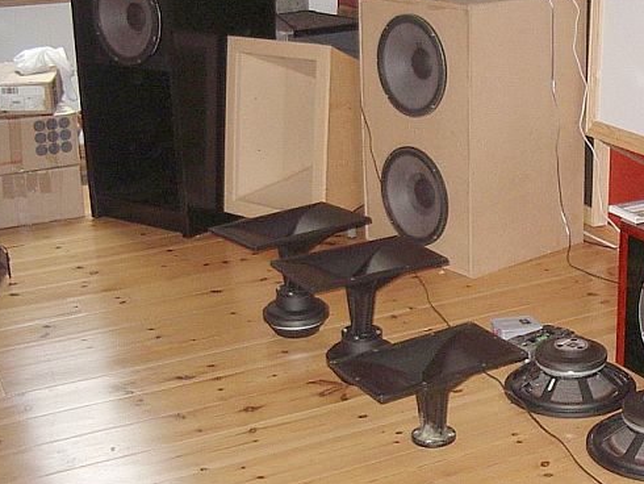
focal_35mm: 62
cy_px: 208
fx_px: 1154
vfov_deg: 23.7
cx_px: 498
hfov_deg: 30.6
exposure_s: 1/60
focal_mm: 5.8
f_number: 2.6
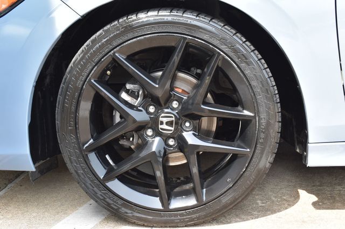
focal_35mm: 51
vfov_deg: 26.5
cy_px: 114
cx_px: 172
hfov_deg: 38.9
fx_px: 488
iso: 400
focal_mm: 34
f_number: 9
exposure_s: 1/125
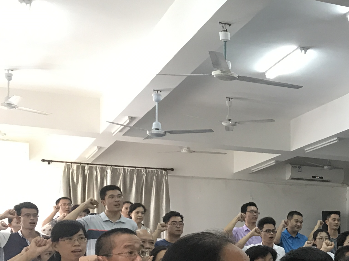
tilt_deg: +1.7
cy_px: 264
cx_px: 455
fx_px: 746
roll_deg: +0.2
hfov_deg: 23.3
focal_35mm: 74
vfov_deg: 19.3
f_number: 1.8
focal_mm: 3.99
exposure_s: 1/33
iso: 40
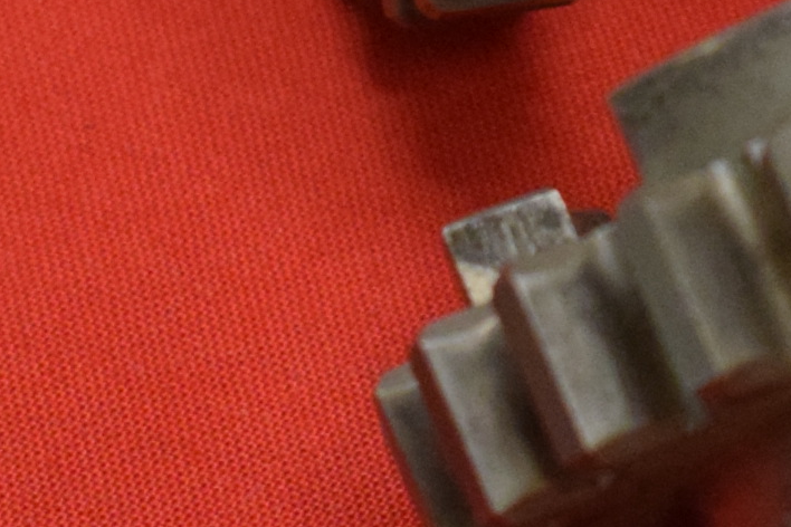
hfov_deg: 7.1
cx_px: 1295
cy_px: 54
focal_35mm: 286
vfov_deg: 4.8
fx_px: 6284
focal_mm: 30
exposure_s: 1/160
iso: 2000
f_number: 5
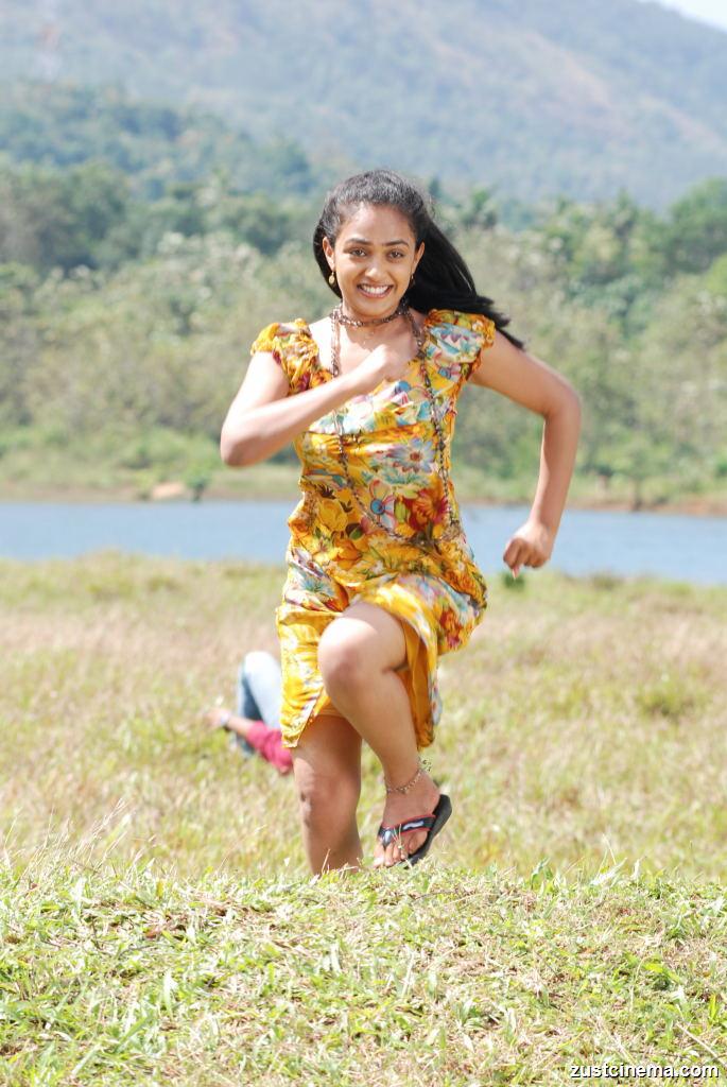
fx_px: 4533
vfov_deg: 13.7
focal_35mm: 150
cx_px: 364
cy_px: 544
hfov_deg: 9.2
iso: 250
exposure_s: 1/320
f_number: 7.1
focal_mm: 100
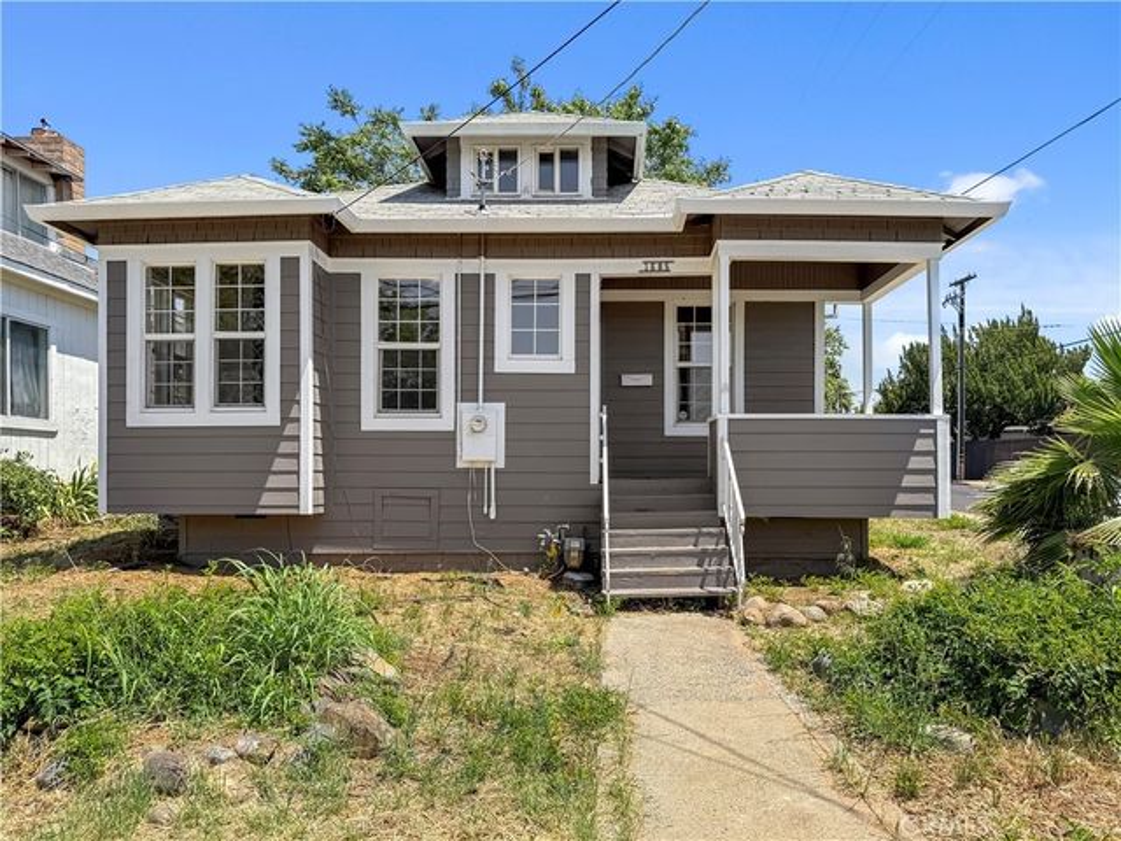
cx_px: 560
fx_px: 777
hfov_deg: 71.6
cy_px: 420
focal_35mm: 24
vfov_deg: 56.8
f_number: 1.8
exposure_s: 1/3600
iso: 80
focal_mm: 6.76
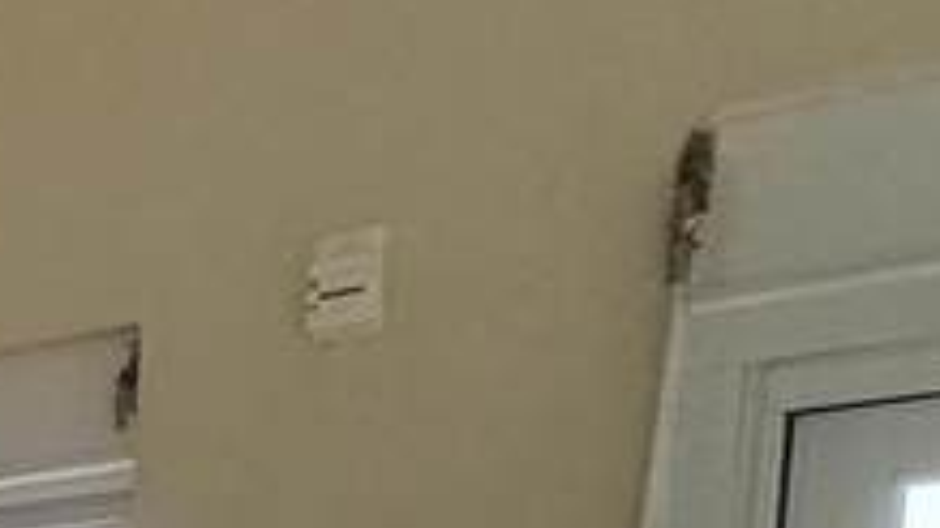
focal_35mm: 89
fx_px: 2218
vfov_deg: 11.8
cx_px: -888
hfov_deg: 17.7
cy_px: 1146
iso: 320
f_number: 2.2
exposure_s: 1/99
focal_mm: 2.22
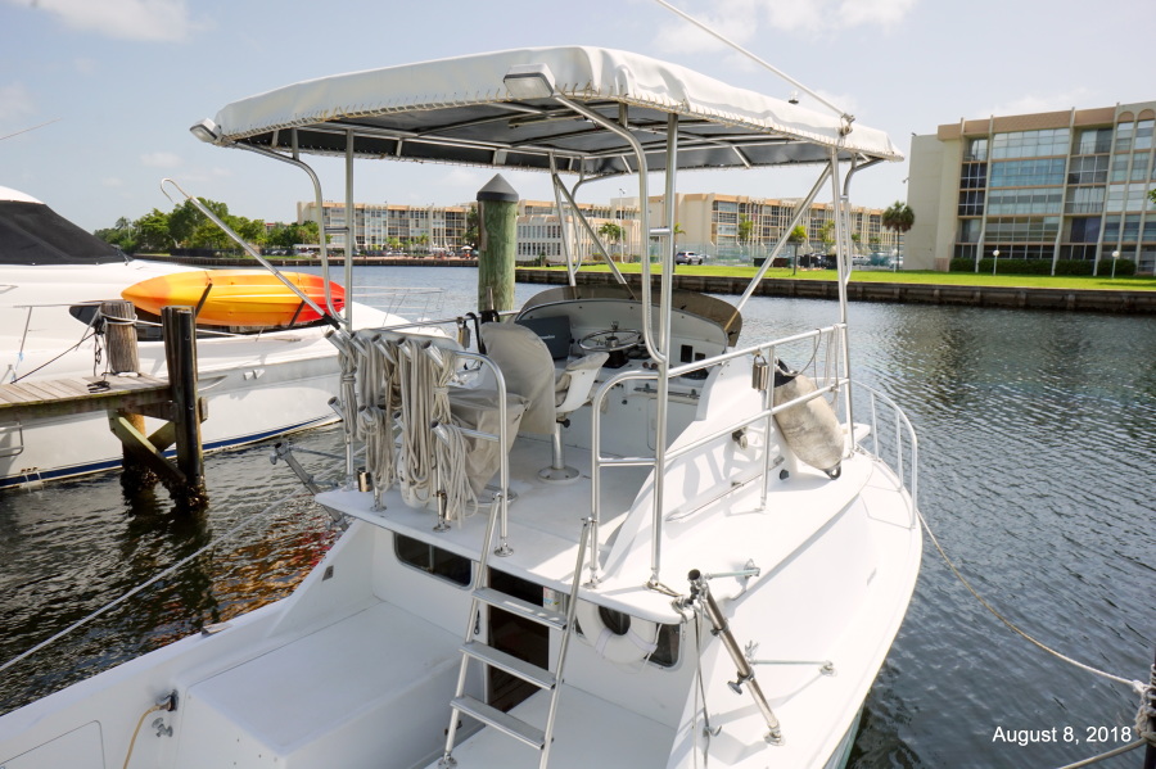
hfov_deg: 73.8
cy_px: 384
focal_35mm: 24
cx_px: 578
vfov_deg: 53.1
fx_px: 770
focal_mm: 16
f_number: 11
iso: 100
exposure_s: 1/60
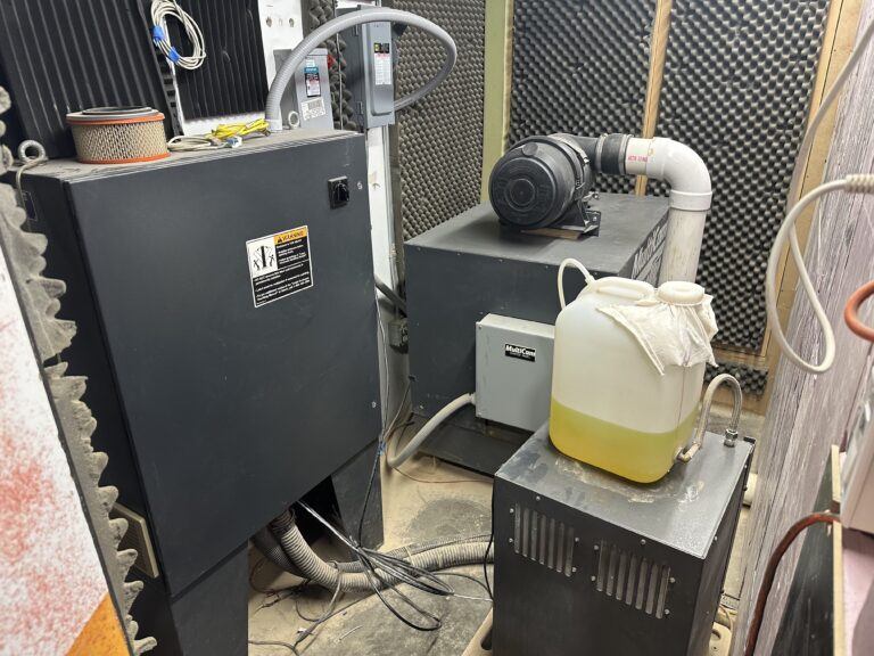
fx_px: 606
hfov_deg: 71.6
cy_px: 328
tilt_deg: -22.6
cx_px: 437
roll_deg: +1.2
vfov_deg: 56.8
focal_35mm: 24
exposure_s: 1/46
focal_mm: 6.86
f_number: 1.78
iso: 200
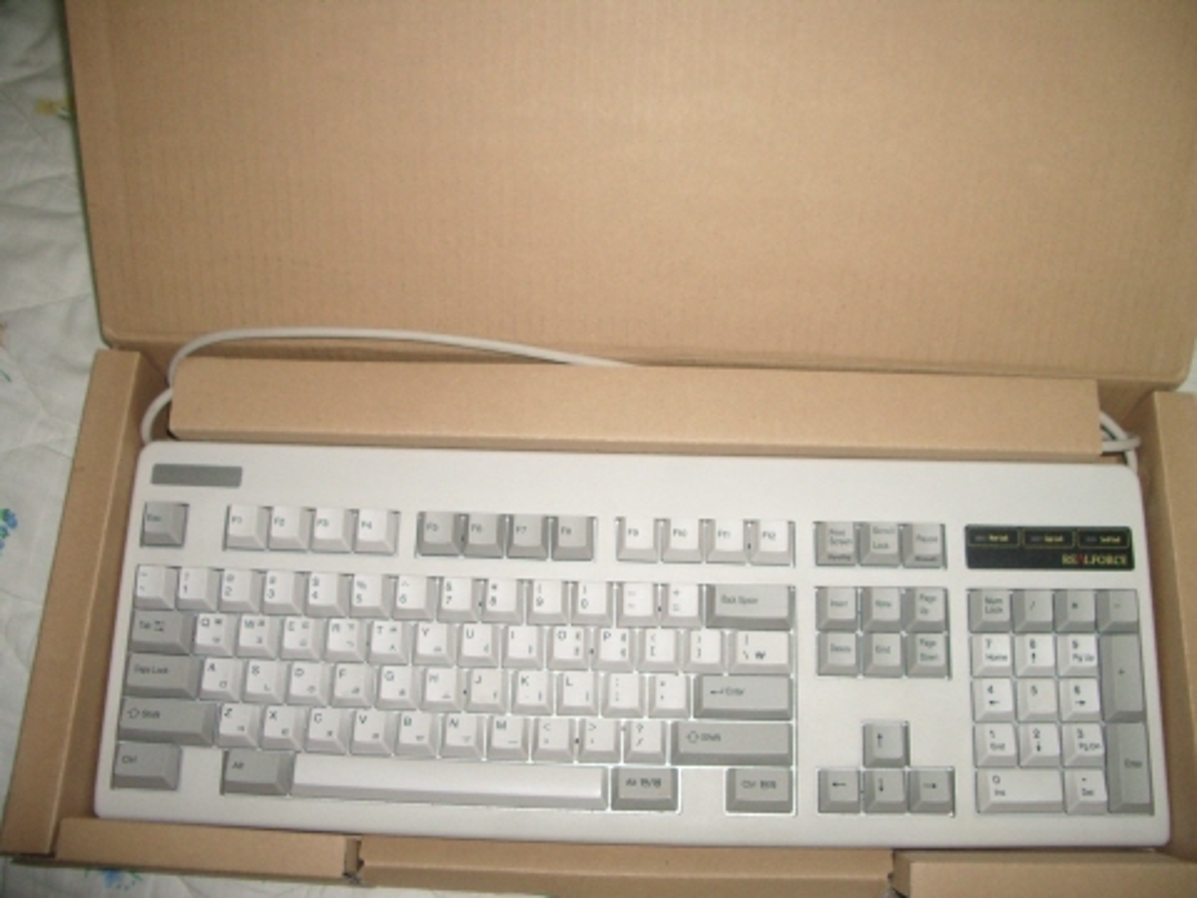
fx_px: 1210
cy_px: 449
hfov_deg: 52.6
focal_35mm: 35
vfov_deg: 40.7
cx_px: 598
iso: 200
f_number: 2.6
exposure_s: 1/60
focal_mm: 5.8
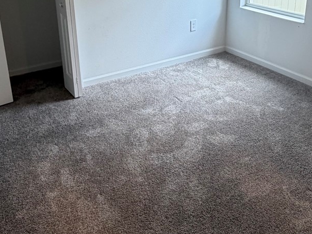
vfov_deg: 37.0
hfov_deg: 50.1
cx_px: 170
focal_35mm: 37
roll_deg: +1.9
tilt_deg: -17.9
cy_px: 39
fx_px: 334
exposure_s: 1/60
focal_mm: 2.22
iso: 160
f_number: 2.2
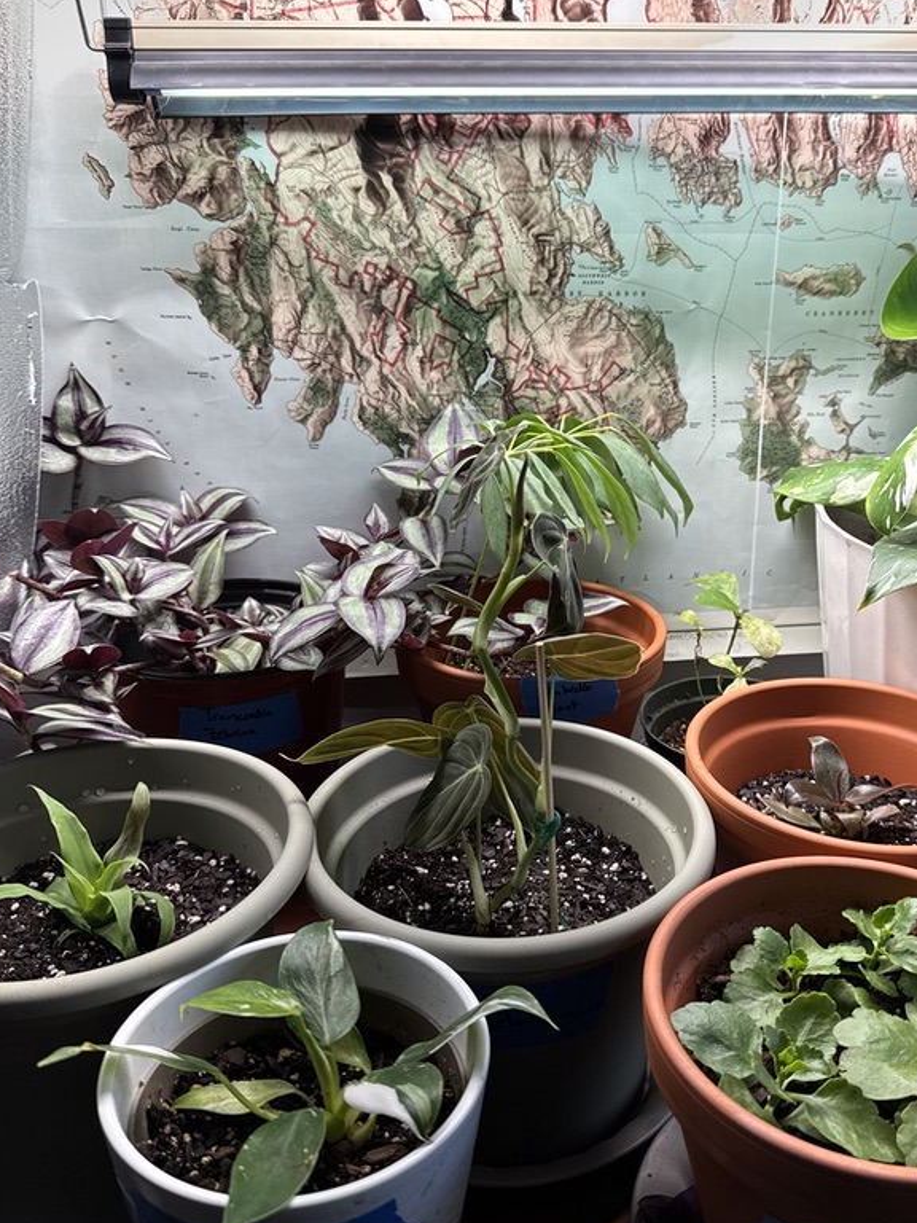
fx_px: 1130
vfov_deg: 56.7
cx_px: 586
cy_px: 553
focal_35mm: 32
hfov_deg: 43.7
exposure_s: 1/362
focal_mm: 6.76
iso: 80
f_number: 1.78
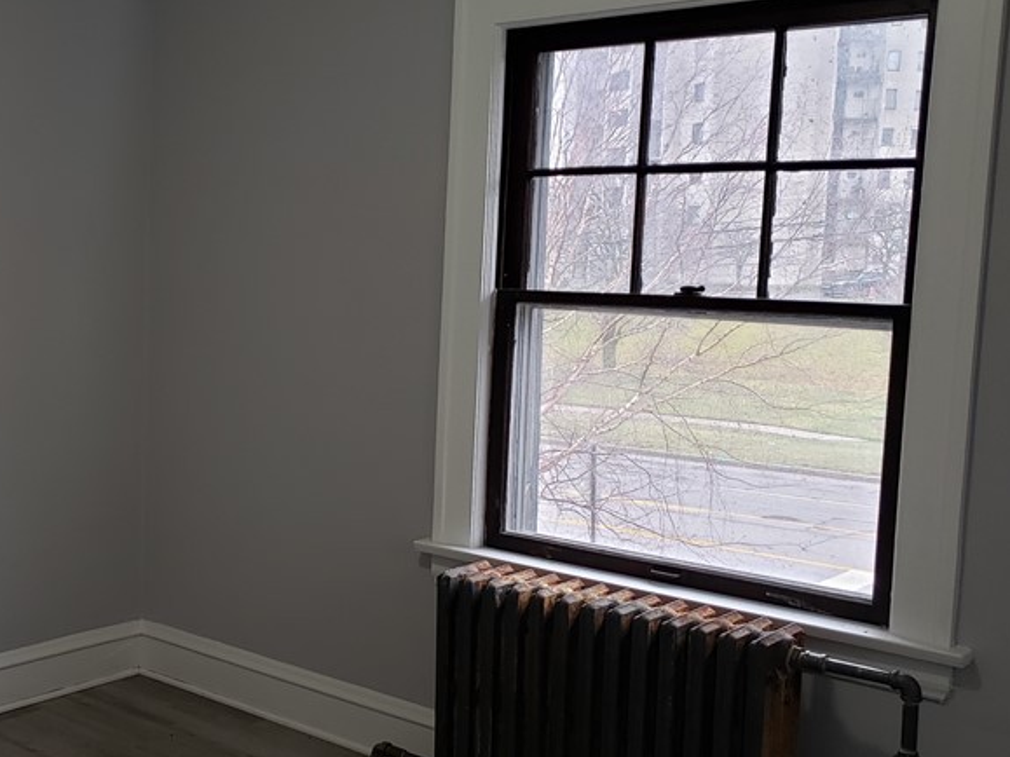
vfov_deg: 31.5
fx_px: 1342
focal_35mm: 46
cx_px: 155
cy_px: 385
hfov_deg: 39.1
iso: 80
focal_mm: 4.3
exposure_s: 1/60
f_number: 1.5
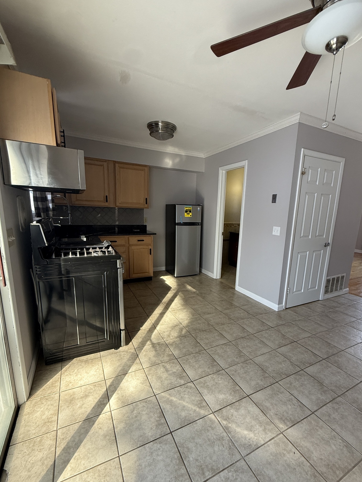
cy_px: 257
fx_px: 223
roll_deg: -1.6
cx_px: 191
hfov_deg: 78.0
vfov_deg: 94.4
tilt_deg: -11.7
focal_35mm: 16
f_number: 2.2
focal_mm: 2.22
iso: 200
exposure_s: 1/99
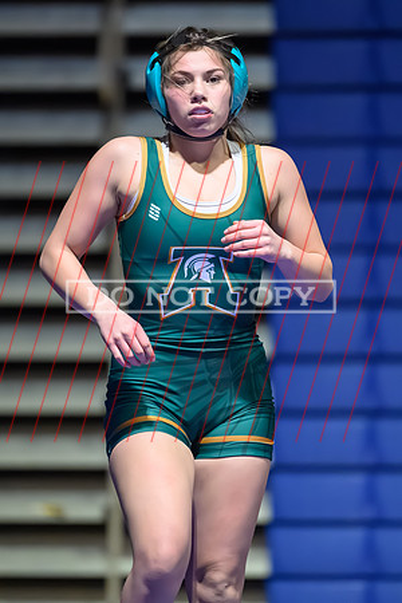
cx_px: 201
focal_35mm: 303
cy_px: 302
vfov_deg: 6.8
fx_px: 5067
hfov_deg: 4.5
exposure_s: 1/640
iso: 10000
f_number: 2.8
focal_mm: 200
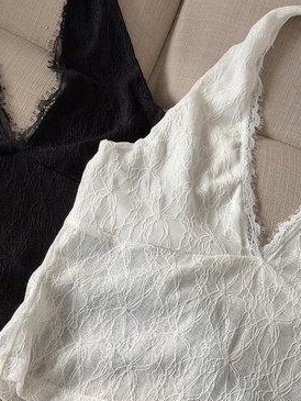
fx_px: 811
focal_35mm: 70
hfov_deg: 20.9
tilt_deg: -64.1
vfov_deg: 27.8
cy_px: 199
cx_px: 83
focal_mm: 6.76
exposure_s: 1/108
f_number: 1.78
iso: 100
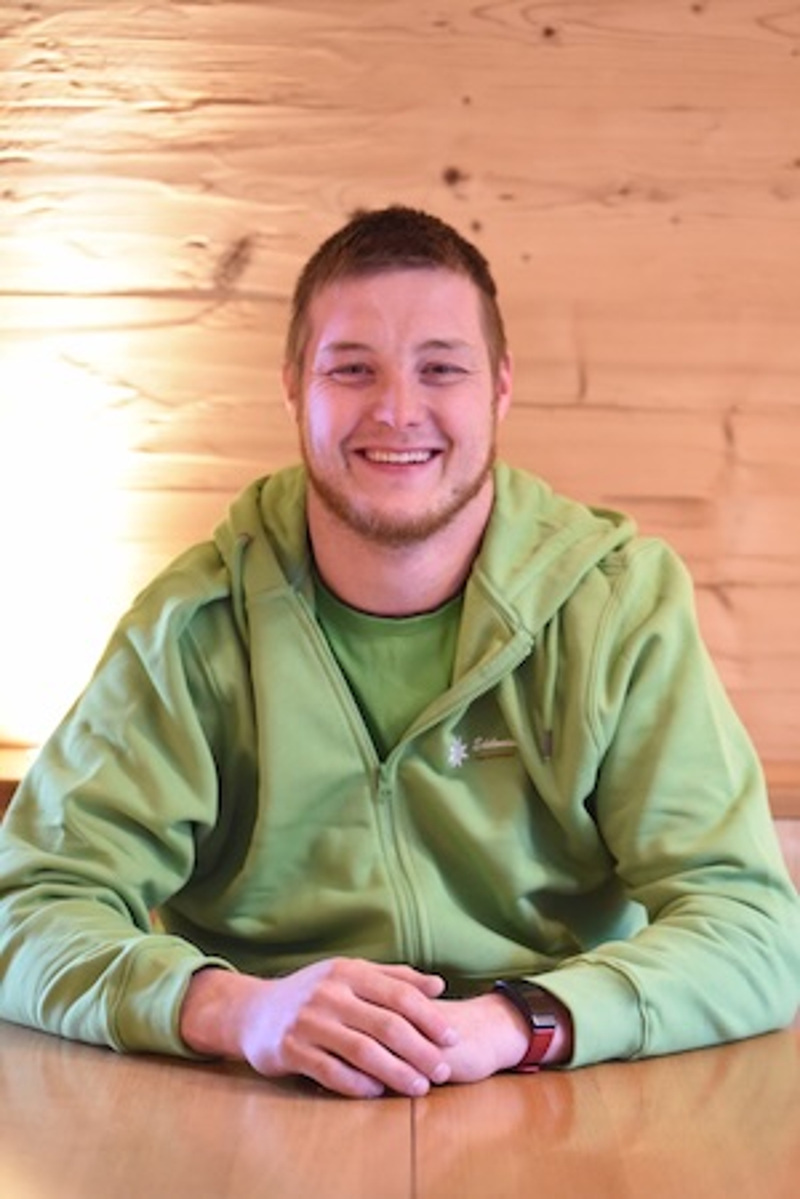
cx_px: 400
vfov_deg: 19.5
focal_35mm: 105
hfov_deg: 13.0
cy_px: 600
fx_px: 3500
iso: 8000
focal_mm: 105
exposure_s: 1/80
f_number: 4.5
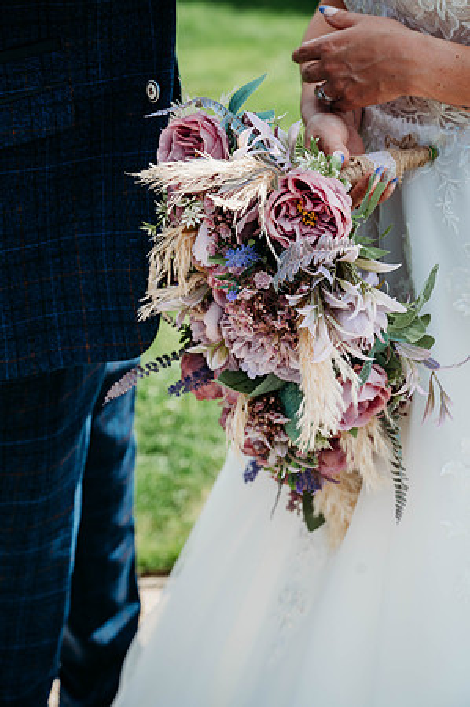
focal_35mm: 70
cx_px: 235
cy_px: 354
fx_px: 1374
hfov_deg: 19.4
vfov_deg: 28.9
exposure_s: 1/800
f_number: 5
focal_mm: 70
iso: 180
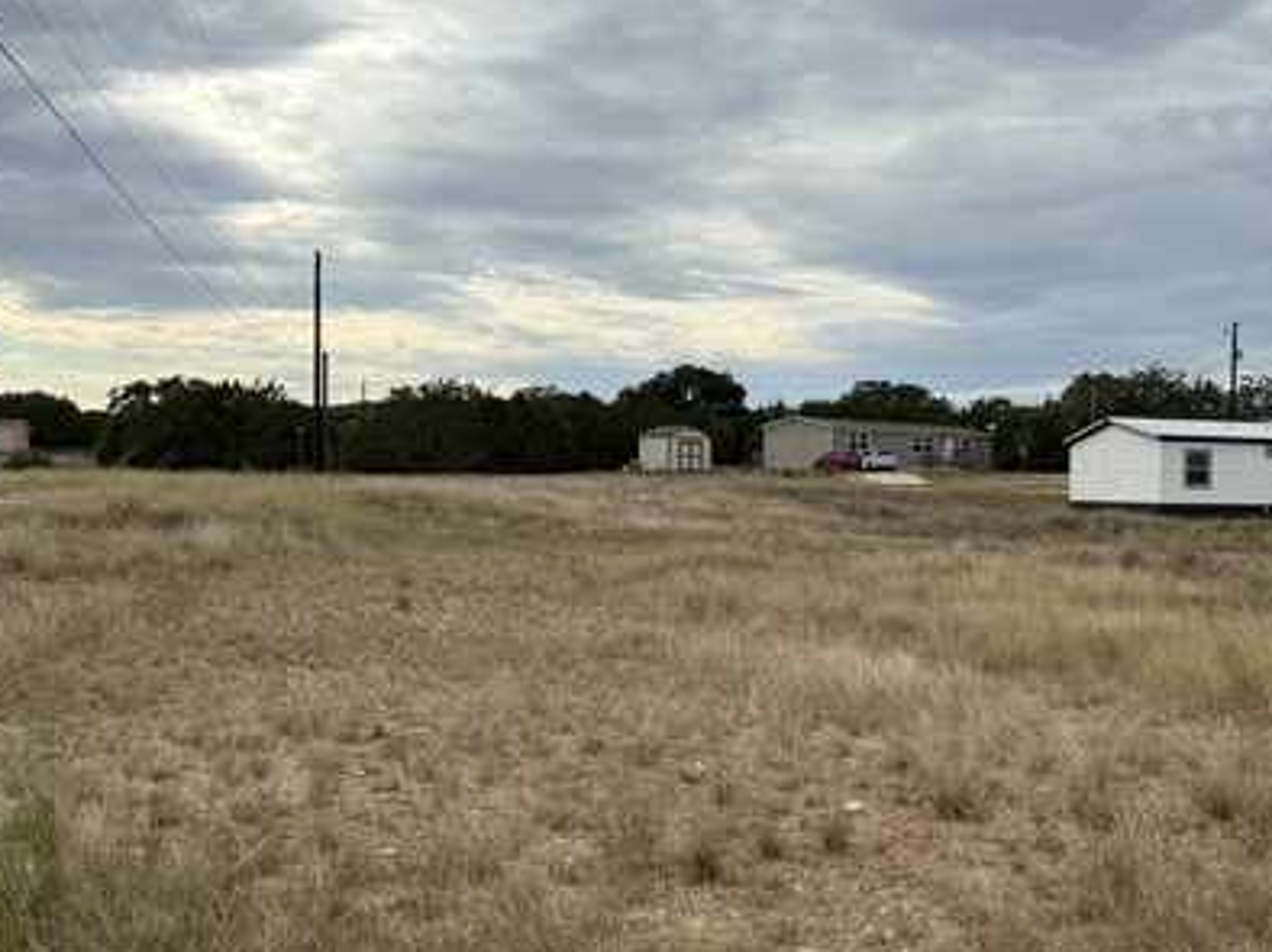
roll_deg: -1.1
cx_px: 985
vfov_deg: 36.8
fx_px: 1432
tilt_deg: -0.6
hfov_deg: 45.9
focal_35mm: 39
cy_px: 503
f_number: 1.78
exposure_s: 1/4405
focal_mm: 6.76
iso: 80
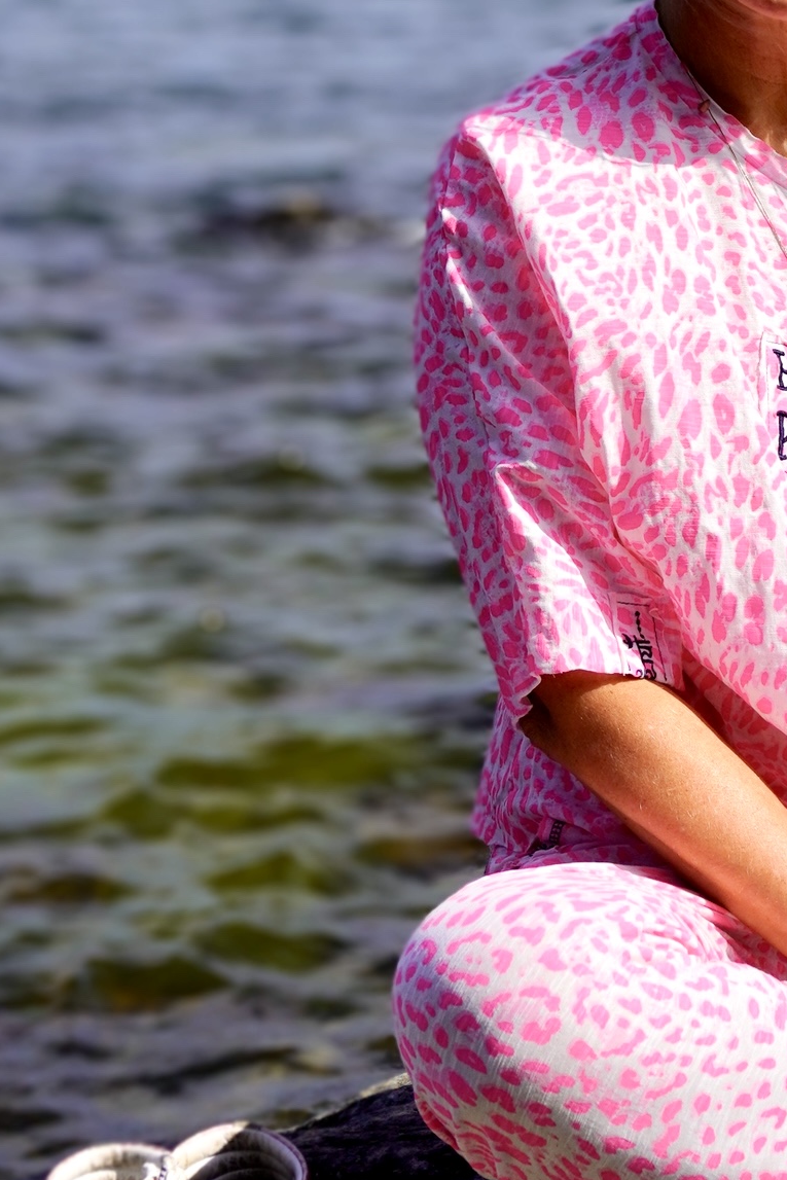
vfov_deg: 21.0
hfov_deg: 13.9
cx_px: 802
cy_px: 451
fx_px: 3183
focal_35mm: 97
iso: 100
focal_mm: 29
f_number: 5.6
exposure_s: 1/1250
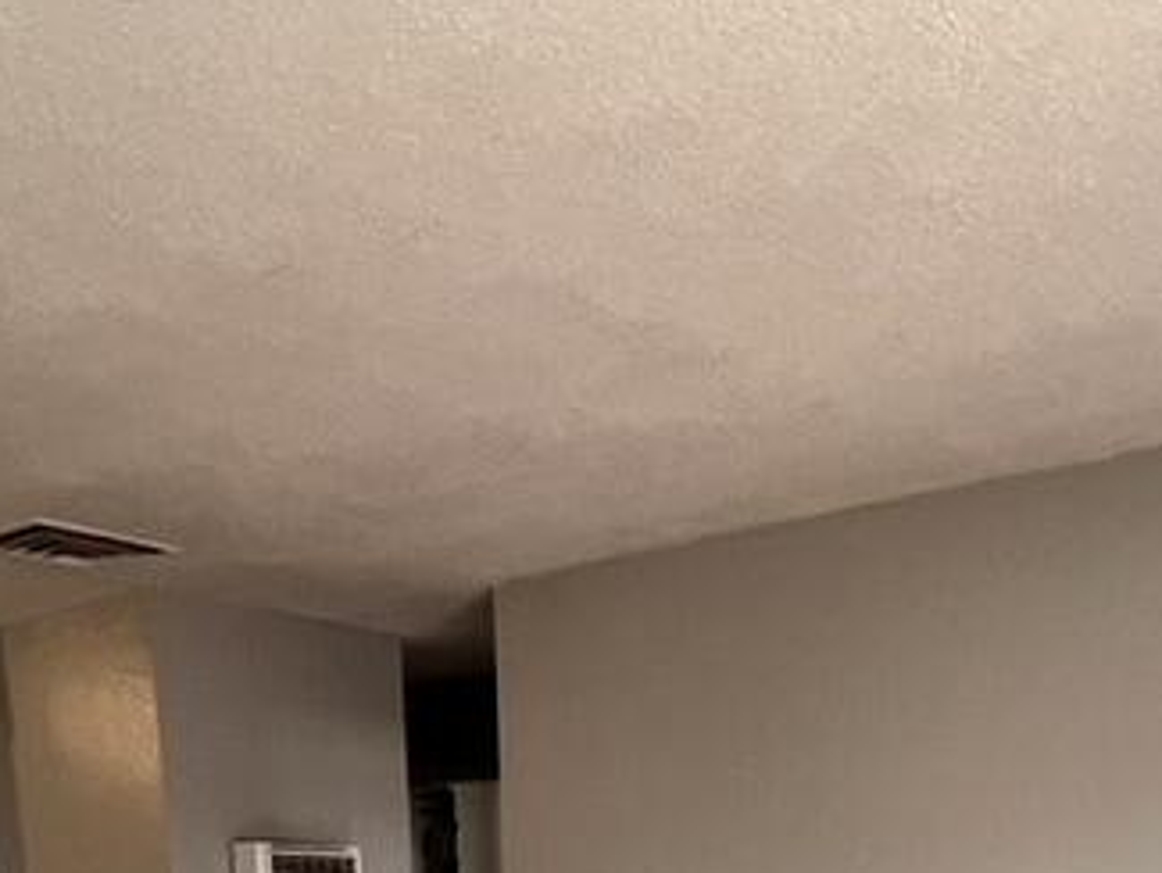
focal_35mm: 41
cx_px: 729
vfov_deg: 25.3
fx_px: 1377
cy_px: 1352
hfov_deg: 45.4
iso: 320
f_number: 1.8
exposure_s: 1/60
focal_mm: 1.57
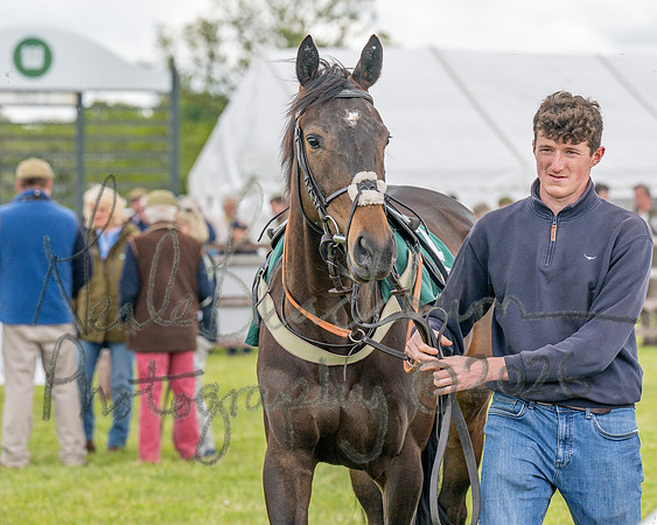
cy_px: 262
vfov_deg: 7.0
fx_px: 4271
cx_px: 263
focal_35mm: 220
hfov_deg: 8.8
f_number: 5
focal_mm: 130
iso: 400
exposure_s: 1/800
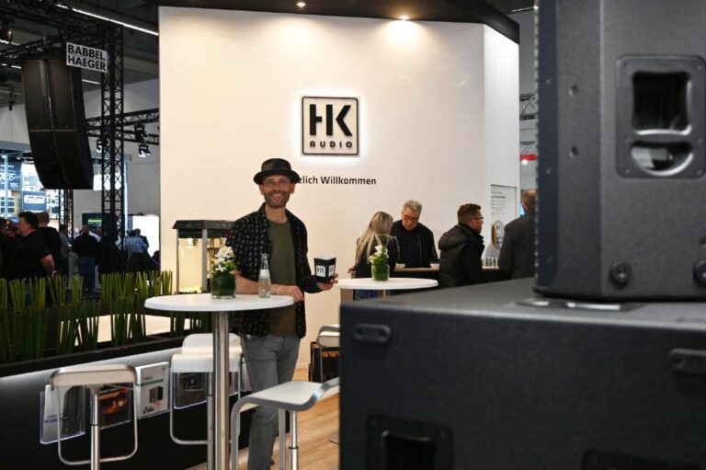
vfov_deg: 36.8
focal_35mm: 36
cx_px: 353
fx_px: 706
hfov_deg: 53.2
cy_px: 235
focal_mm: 36
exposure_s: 1/125
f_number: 4
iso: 720
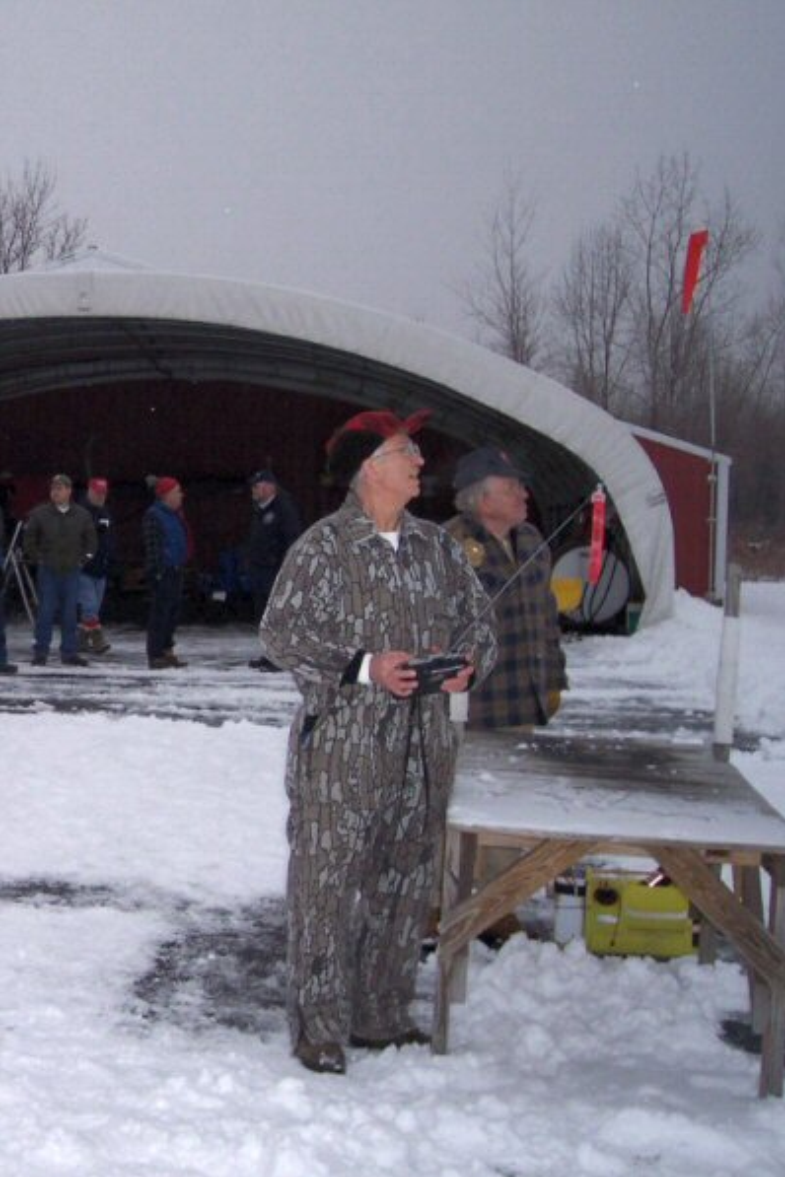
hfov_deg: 24.5
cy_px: 589
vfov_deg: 37.5
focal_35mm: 53
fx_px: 1733
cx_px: 30
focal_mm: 8
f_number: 2.8
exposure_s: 1/500
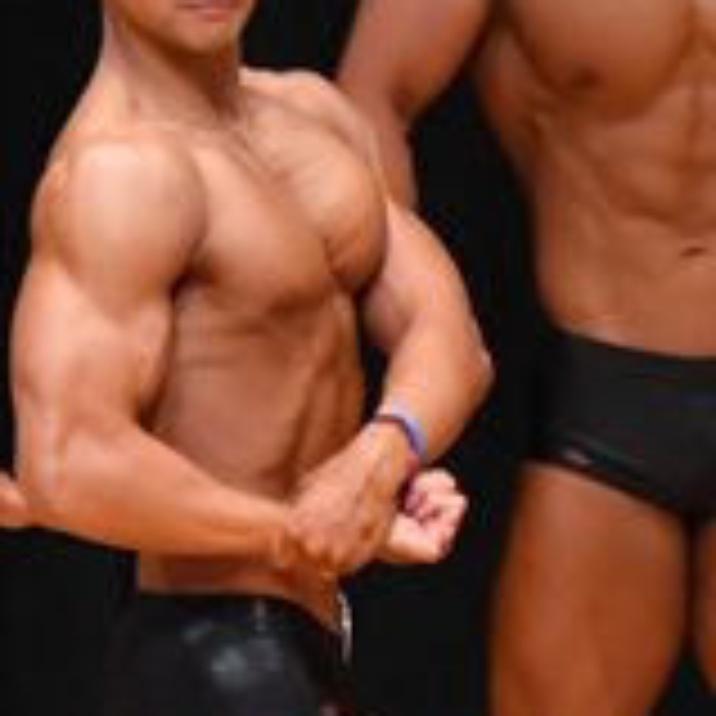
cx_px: 1236
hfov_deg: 1.6
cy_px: 644
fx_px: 26186
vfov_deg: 1.6
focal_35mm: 1119
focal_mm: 180
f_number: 5.6
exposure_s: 1/400
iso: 4000
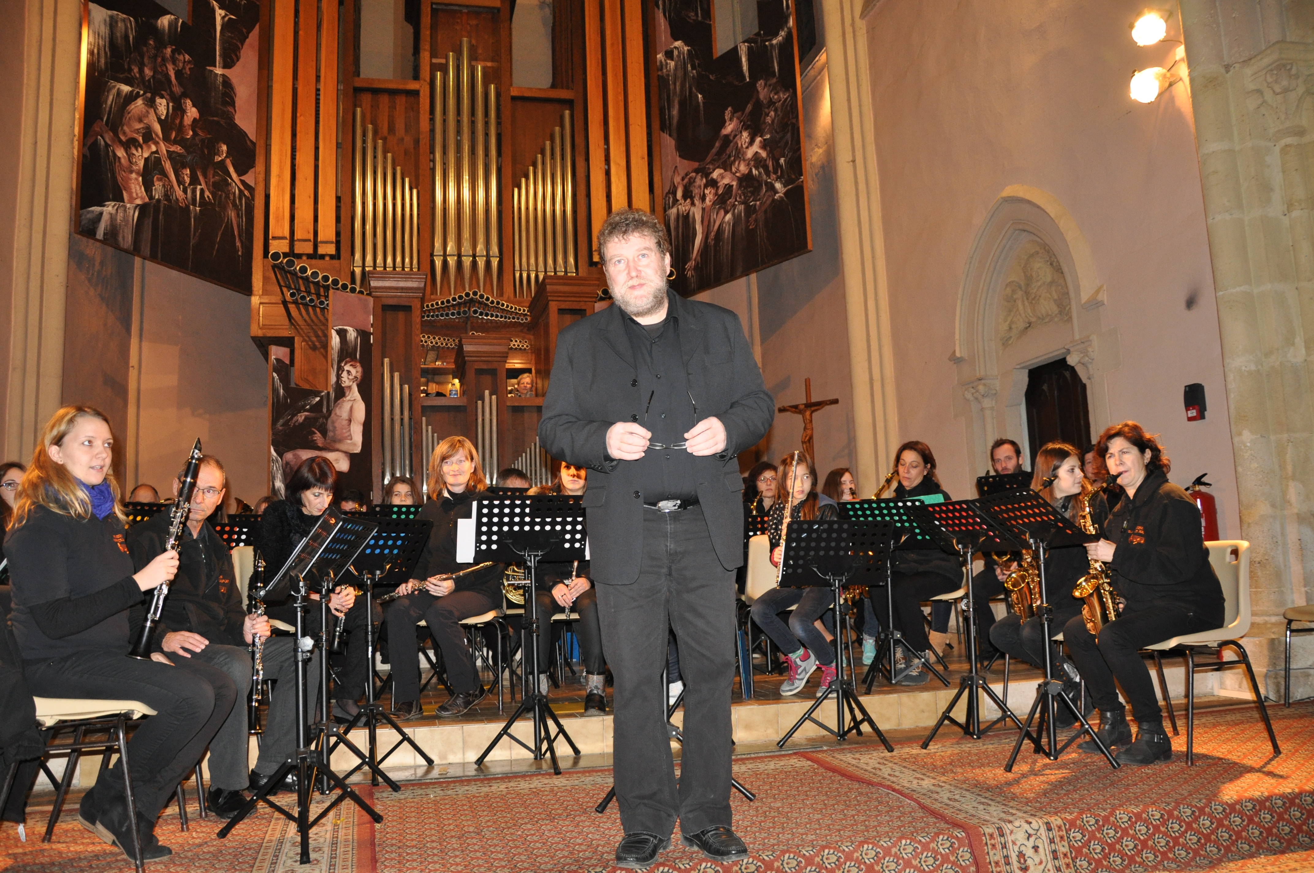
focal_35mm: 27
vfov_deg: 47.8
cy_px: 436
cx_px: 657
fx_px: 984
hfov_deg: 67.4
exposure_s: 1/60
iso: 800
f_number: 3.5
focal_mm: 18
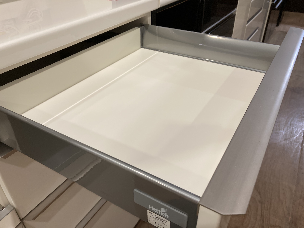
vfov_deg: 49.7
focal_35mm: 28
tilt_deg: -34.5
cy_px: 114
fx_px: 246
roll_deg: -0.1
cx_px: 152
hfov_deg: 63.4
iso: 64
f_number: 1.8
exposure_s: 1/50
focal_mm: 3.99
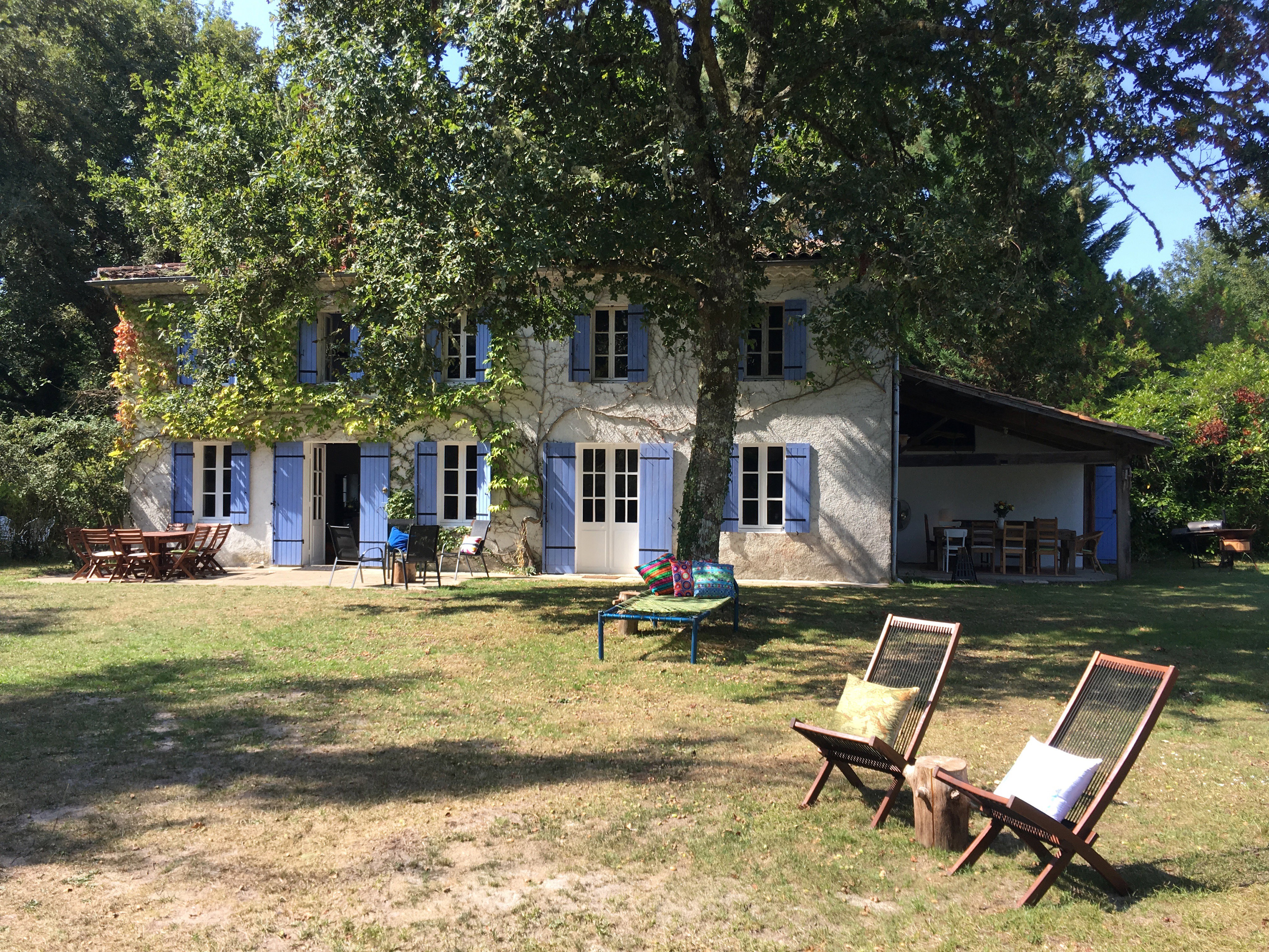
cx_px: 634
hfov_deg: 61.7
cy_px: 476
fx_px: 1063
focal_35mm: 29
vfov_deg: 48.2
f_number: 2.2
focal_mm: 4.15
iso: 25
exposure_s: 1/503
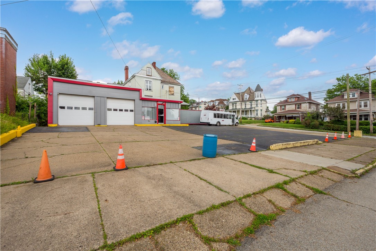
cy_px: 126
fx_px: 157
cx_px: 188
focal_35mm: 15
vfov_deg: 77.3
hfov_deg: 100.4
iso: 100
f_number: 7.1
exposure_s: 1/320
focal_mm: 10
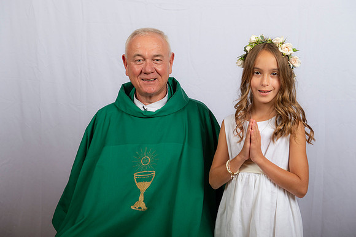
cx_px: 178
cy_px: 118
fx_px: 573
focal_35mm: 58
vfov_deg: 23.4
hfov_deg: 34.5
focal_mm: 58
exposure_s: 1/200
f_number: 8
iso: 320
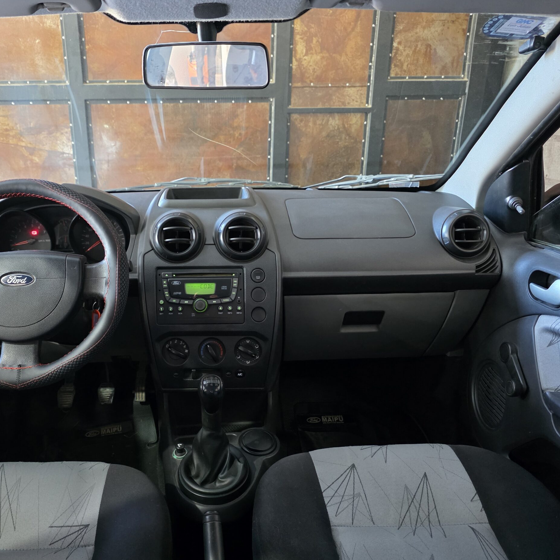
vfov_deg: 57.3
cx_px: 213
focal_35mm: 28
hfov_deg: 56.7
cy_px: 287
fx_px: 512
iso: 1250
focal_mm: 6.3
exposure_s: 1/33.3
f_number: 1.7
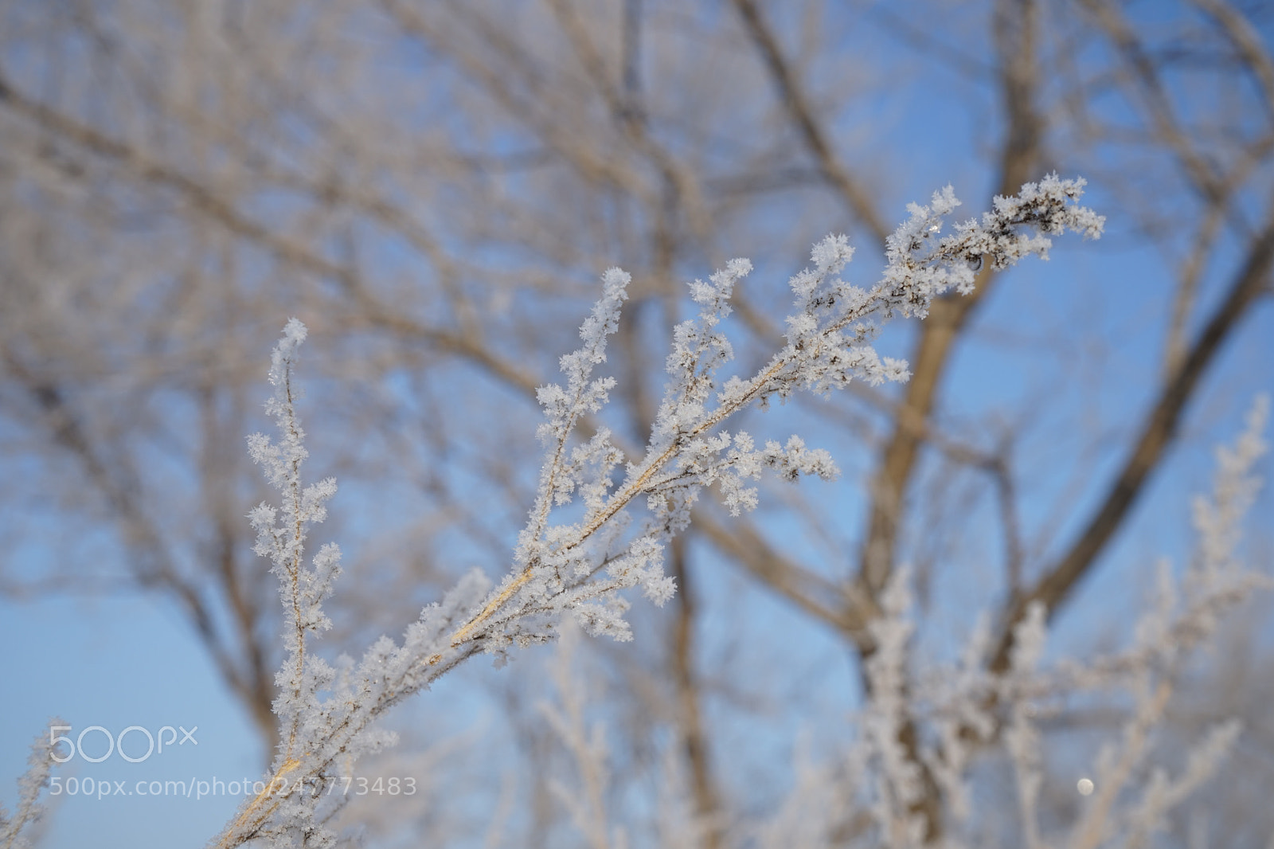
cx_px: 637
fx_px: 1557
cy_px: 424
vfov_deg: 30.5
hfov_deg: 44.5
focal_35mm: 44
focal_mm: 44
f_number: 9
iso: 100
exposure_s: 1/160
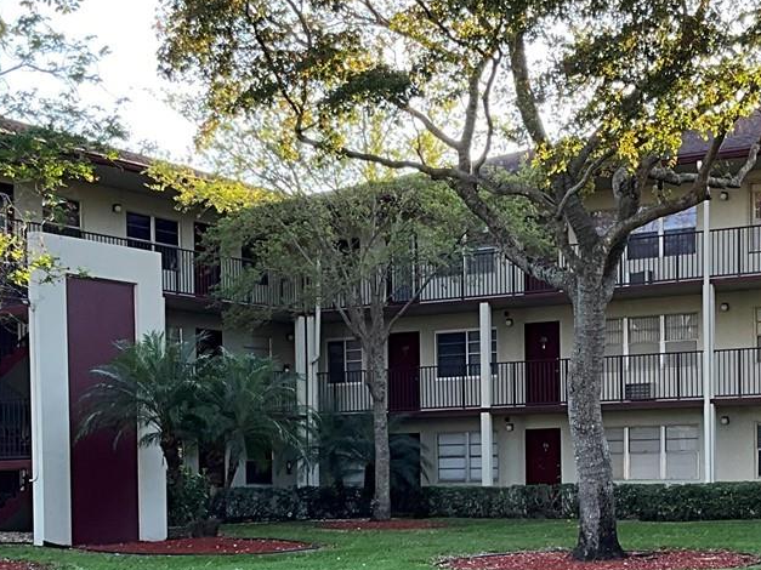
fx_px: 1627
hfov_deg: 26.2
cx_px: 487
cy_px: 508
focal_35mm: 74
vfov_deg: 19.5
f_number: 1.8
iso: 32
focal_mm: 3
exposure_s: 1/165
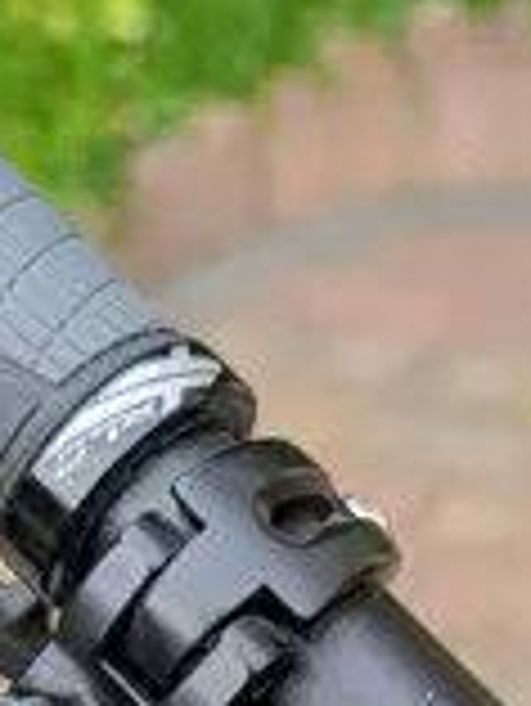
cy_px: 886
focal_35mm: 61
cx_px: 297
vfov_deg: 27.2
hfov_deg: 24.0
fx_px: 1246
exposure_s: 1/174
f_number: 1.68
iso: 22
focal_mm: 6.9
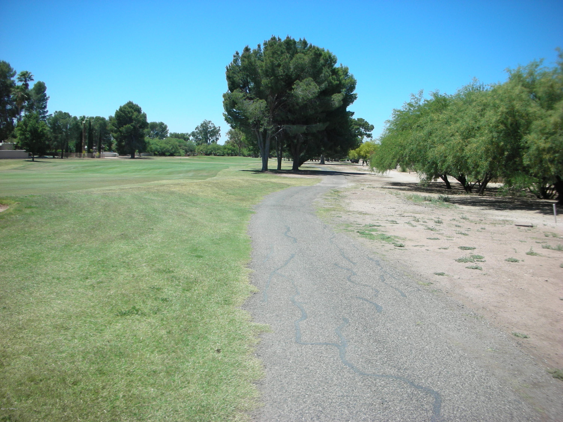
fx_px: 569
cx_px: 282
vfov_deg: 40.7
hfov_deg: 52.6
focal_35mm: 35
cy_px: 211
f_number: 8.5
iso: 50
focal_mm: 5.8
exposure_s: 1/82.1
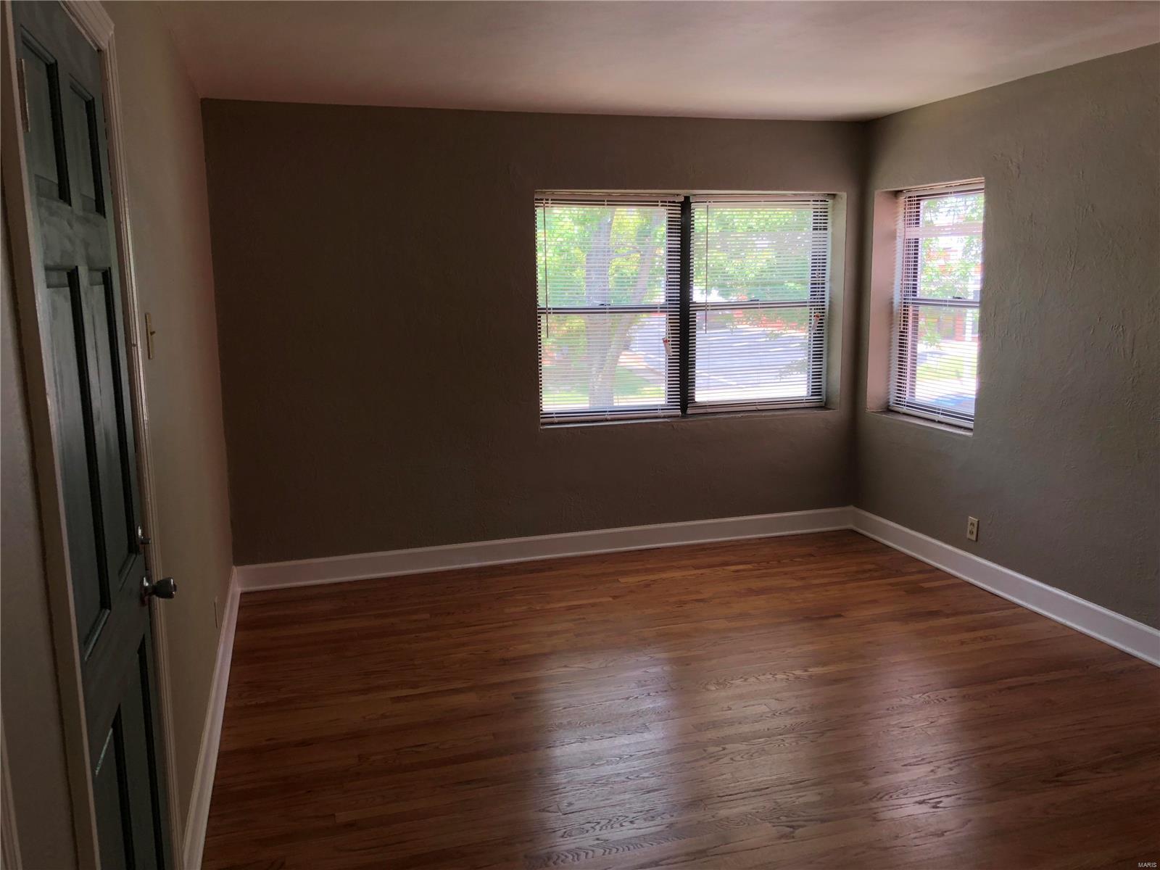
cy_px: 435
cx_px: 580
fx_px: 938
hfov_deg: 63.4
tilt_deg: -8.1
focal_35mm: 28
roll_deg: +1.3
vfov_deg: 49.7
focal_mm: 4
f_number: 1.8
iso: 50
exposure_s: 1/120
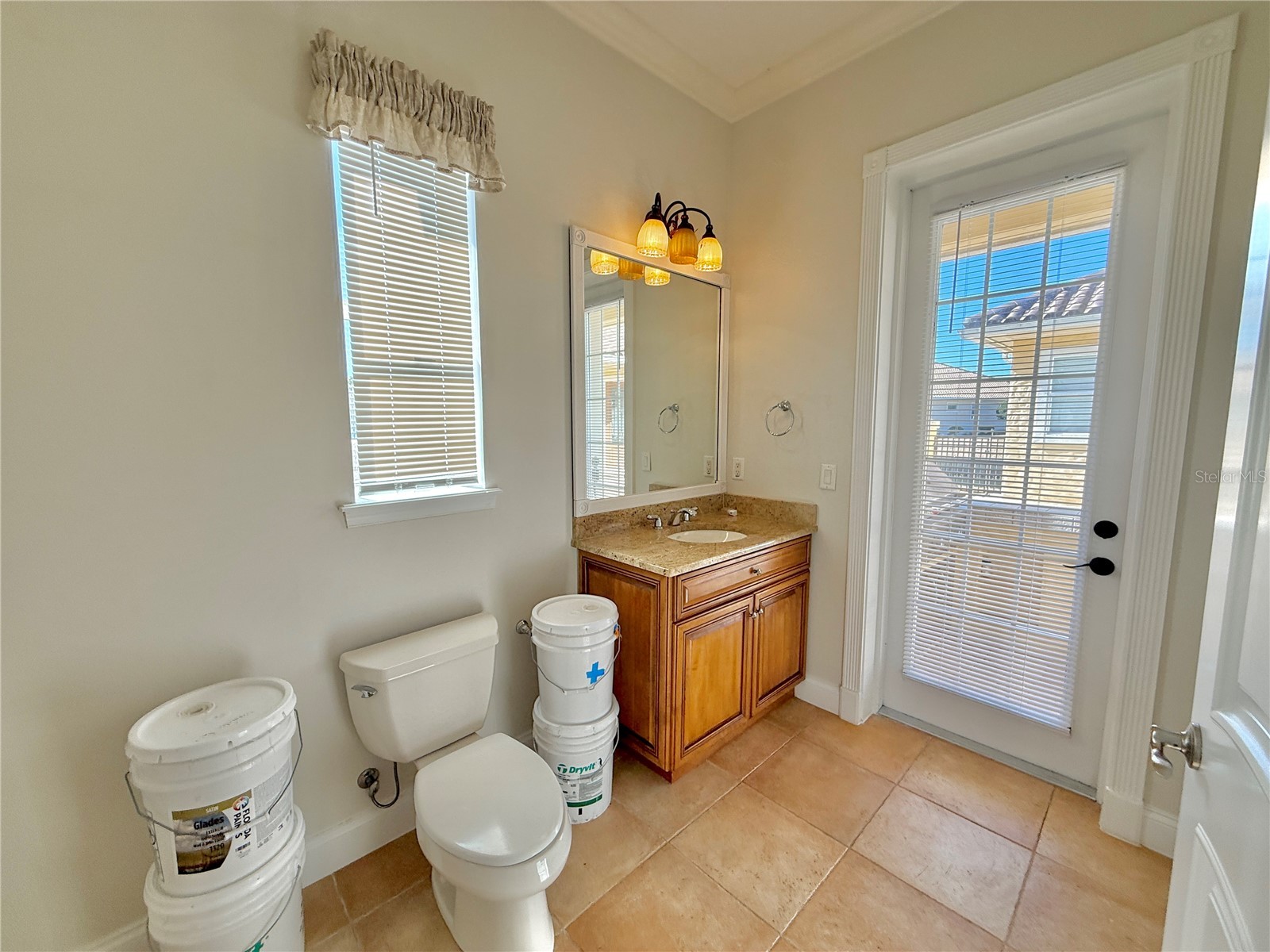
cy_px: 476
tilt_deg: -6.3
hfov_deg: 102.1
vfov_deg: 85.7
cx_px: 635
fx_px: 514
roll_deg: -0.2
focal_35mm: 14
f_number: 2.2
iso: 64
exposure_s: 1/284
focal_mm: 2.22
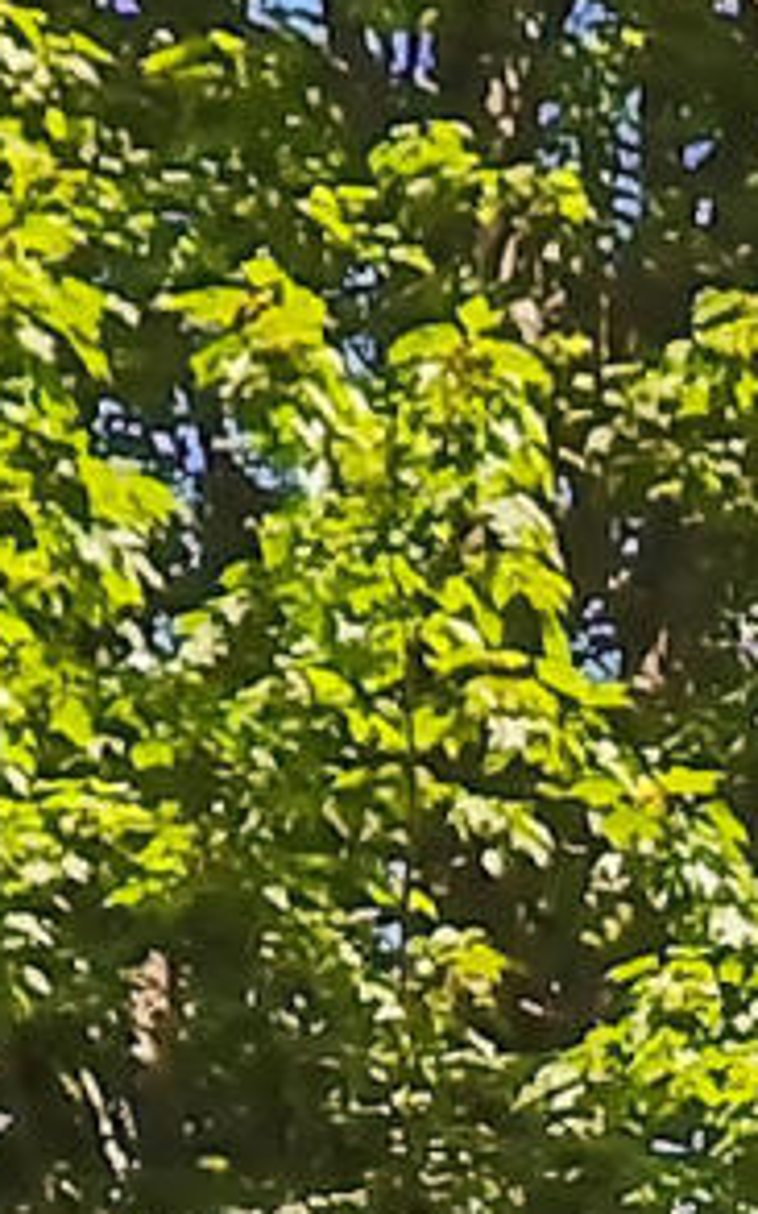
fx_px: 7176
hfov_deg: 5.6
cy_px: 3582
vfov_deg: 8.3
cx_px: 2411
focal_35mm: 217
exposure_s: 1/40
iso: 100
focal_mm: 3.61
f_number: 2.8
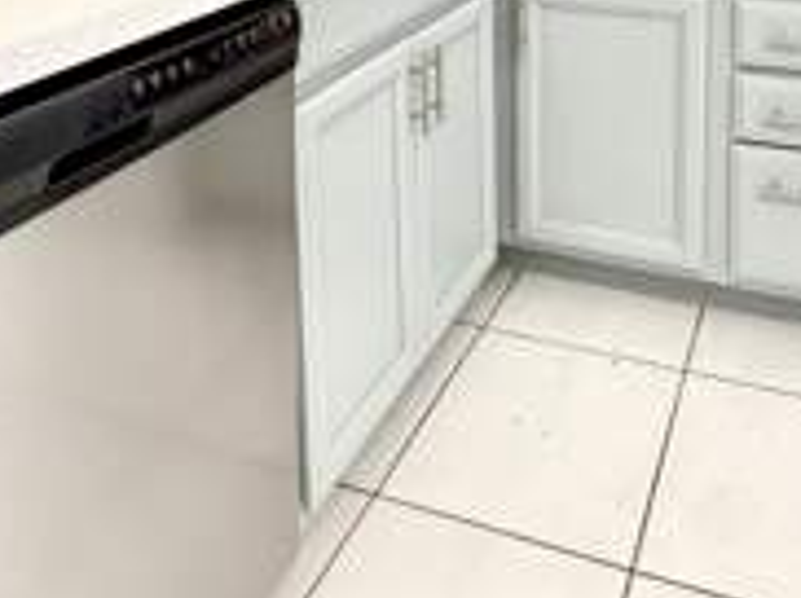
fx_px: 855
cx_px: 577
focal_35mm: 37
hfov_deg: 48.7
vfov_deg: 31.3
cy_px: -150
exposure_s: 1/120
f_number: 2.2
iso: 320
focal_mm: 2.22
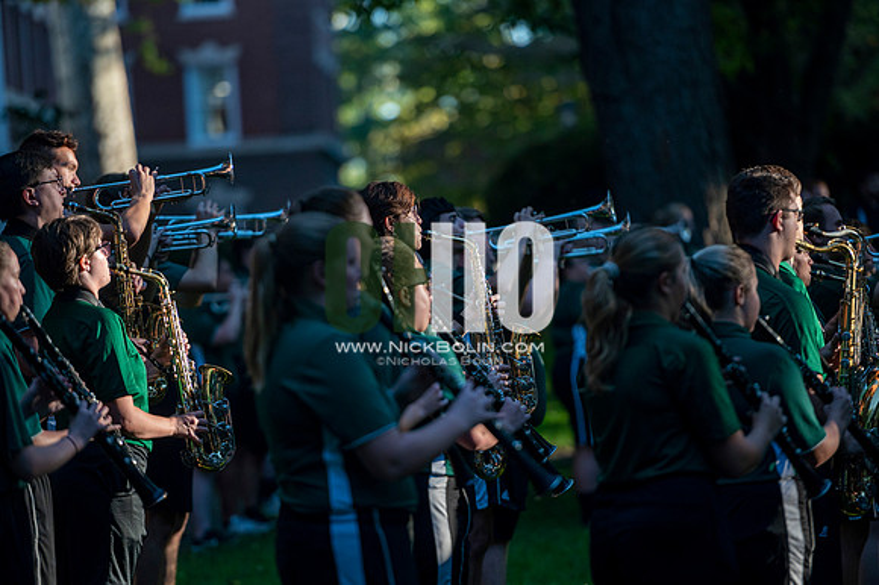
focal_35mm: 200
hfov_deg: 10.3
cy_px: 292
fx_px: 4880
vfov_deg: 6.9
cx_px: 440
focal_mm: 200
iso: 800
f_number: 2.8
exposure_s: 1/2500
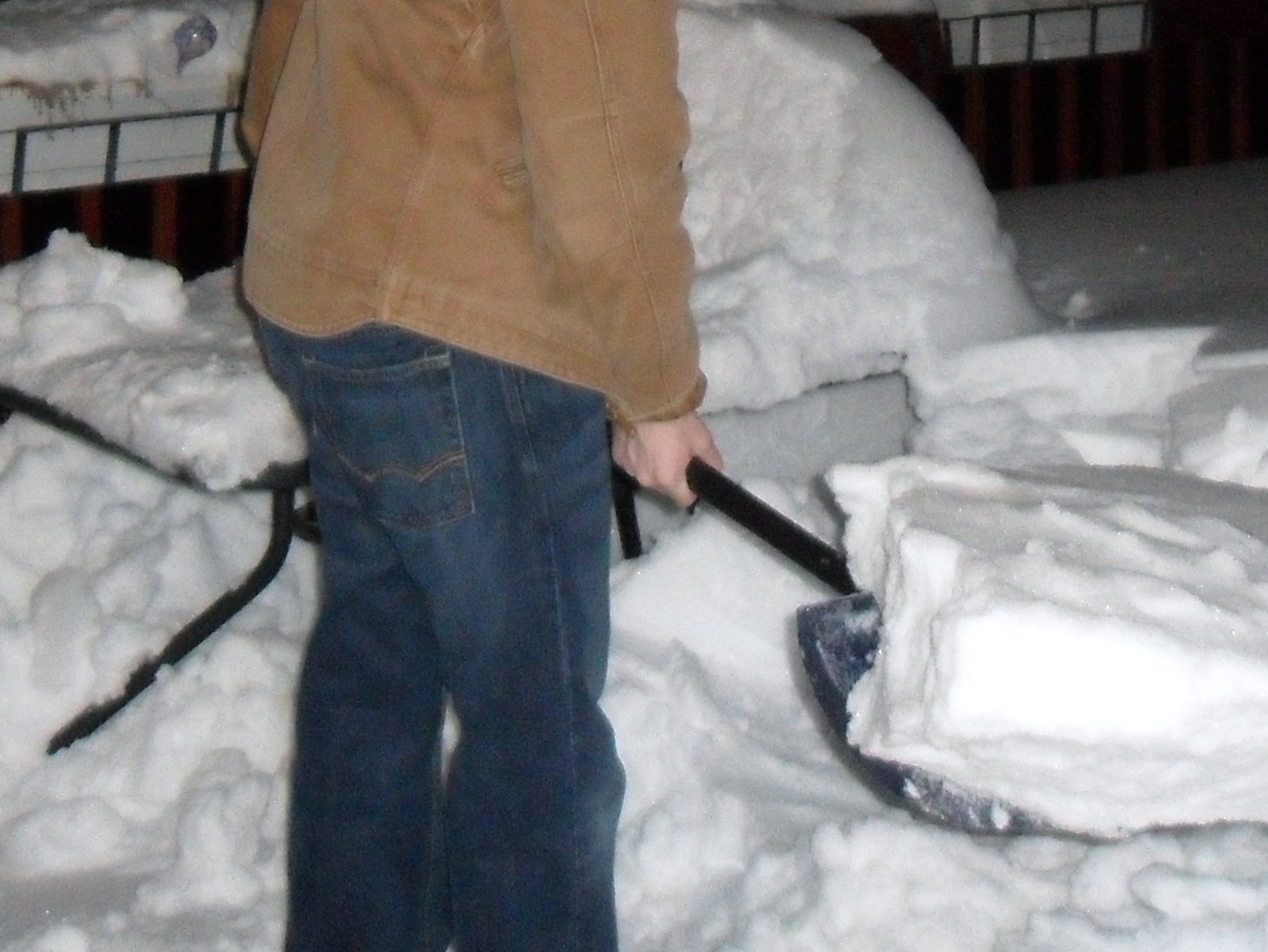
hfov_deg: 26.7
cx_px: 622
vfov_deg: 18.7
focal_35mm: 73
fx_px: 2675
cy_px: -307
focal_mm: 4.9
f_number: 3.5
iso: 480
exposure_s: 1/45
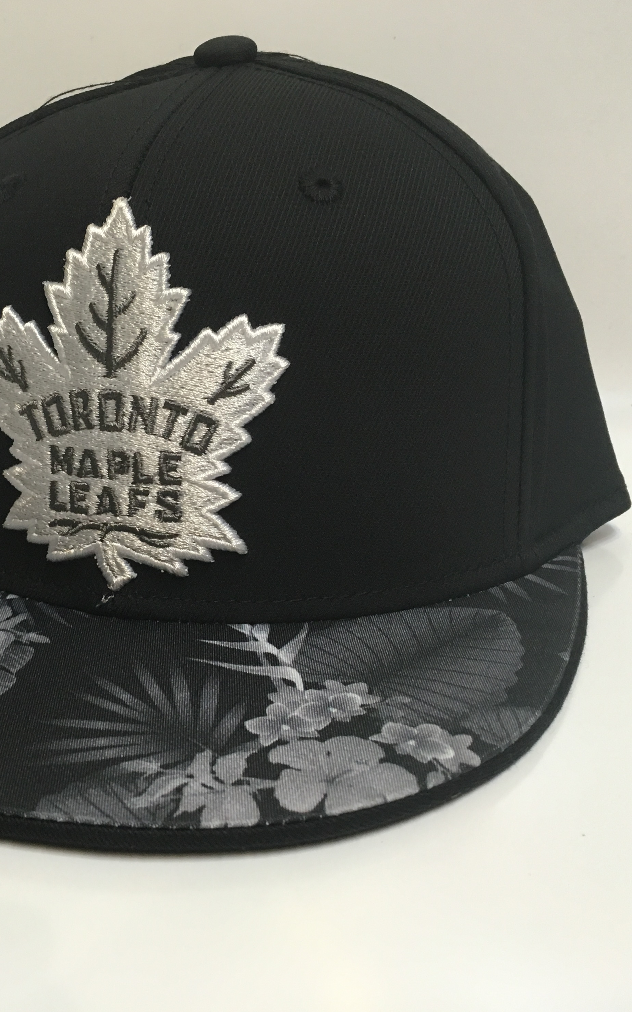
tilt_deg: -23.0
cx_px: 181
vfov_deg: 47.2
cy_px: 499
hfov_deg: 30.2
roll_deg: +2.2
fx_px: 1158
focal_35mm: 42
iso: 125
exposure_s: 1/33
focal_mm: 4.15
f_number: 2.2
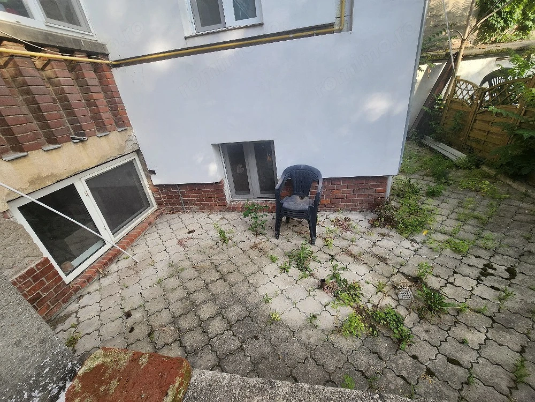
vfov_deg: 89.9
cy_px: 201
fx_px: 201
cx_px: 268
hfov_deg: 106.2
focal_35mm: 13
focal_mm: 1.7
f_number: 2.2
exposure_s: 1/128
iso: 32
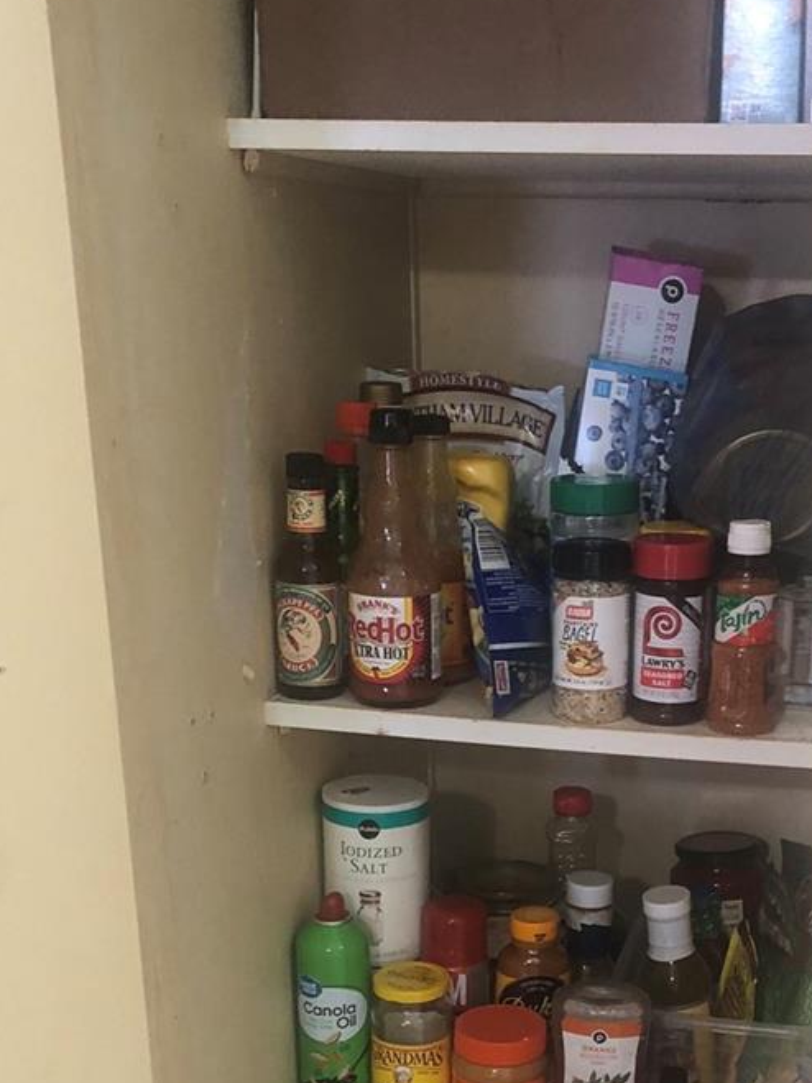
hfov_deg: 28.3
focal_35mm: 51
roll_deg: +1.1
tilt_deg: -19.7
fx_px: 1596
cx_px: 575
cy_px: 856
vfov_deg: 36.3
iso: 80
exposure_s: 1/15
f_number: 1.8
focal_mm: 4
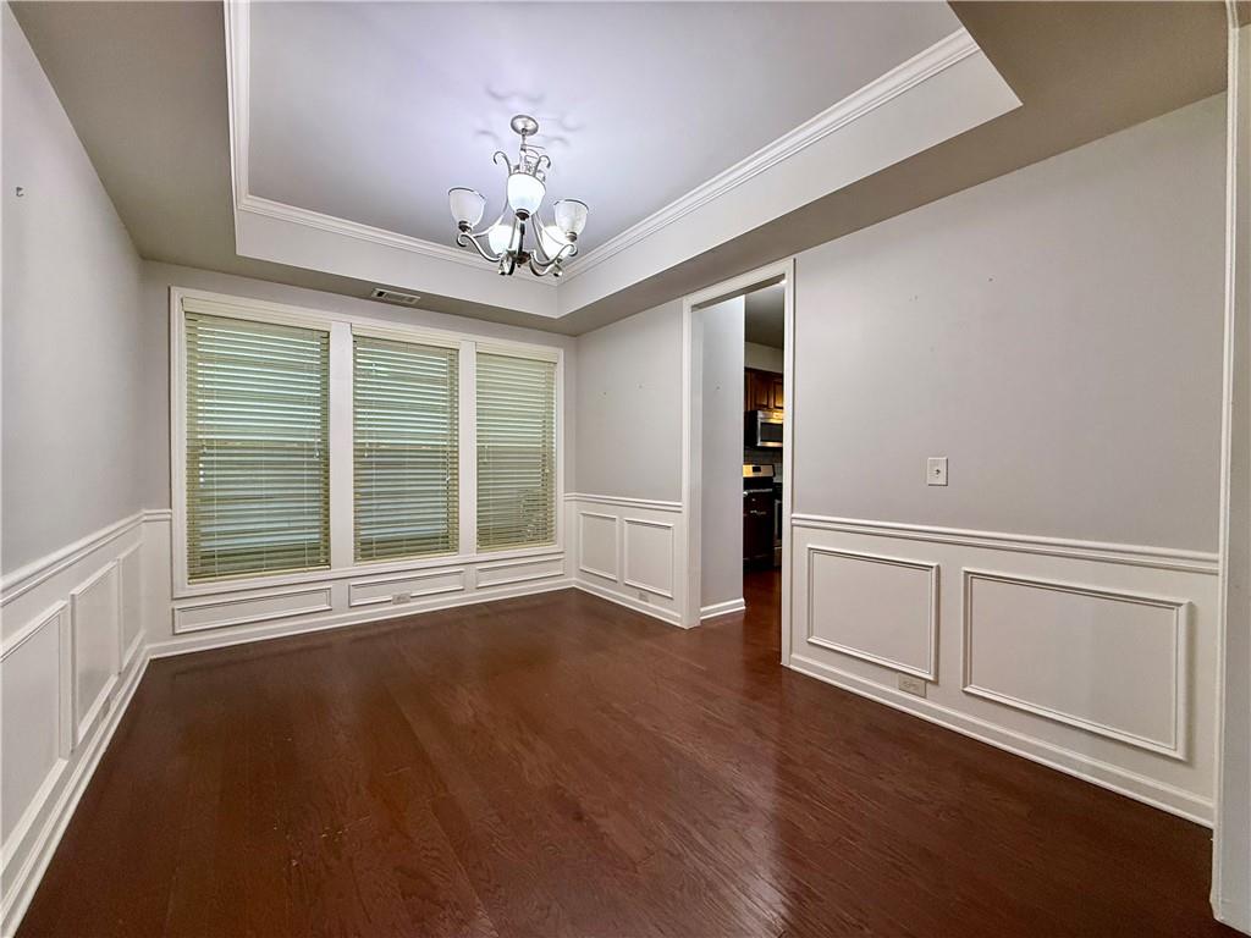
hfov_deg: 102.1
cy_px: 469
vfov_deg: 85.7
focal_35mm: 14
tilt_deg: +0.5
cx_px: 626
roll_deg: -0.6
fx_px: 506
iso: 320
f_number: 2.2
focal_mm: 2.22
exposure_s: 1/60
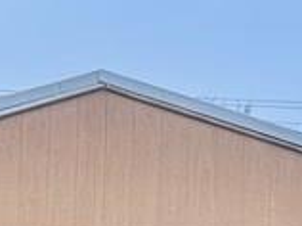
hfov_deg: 11.6
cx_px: -275
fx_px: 1359
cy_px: 421
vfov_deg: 9.0
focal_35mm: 156
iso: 80
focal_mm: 6.76
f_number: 1.8
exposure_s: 1/800
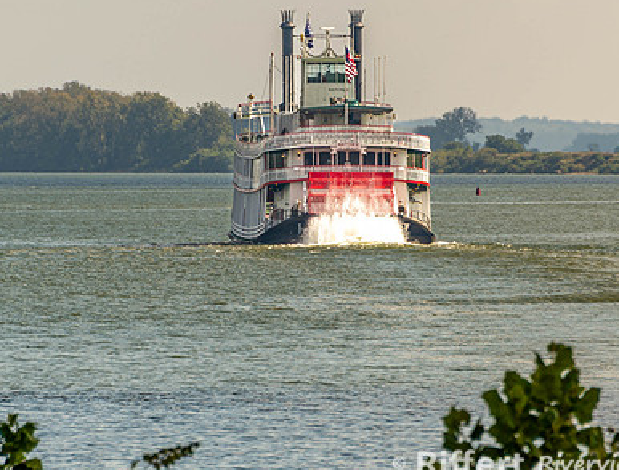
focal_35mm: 916
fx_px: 16451
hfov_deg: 2.2
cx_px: 315
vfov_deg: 1.6
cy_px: 225
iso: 64
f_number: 8
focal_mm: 300
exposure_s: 1/200
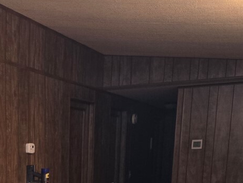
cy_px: 314
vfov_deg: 16.0
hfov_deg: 23.0
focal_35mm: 80
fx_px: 562
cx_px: -22
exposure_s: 1/120
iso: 250
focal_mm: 6.3
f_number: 1.7
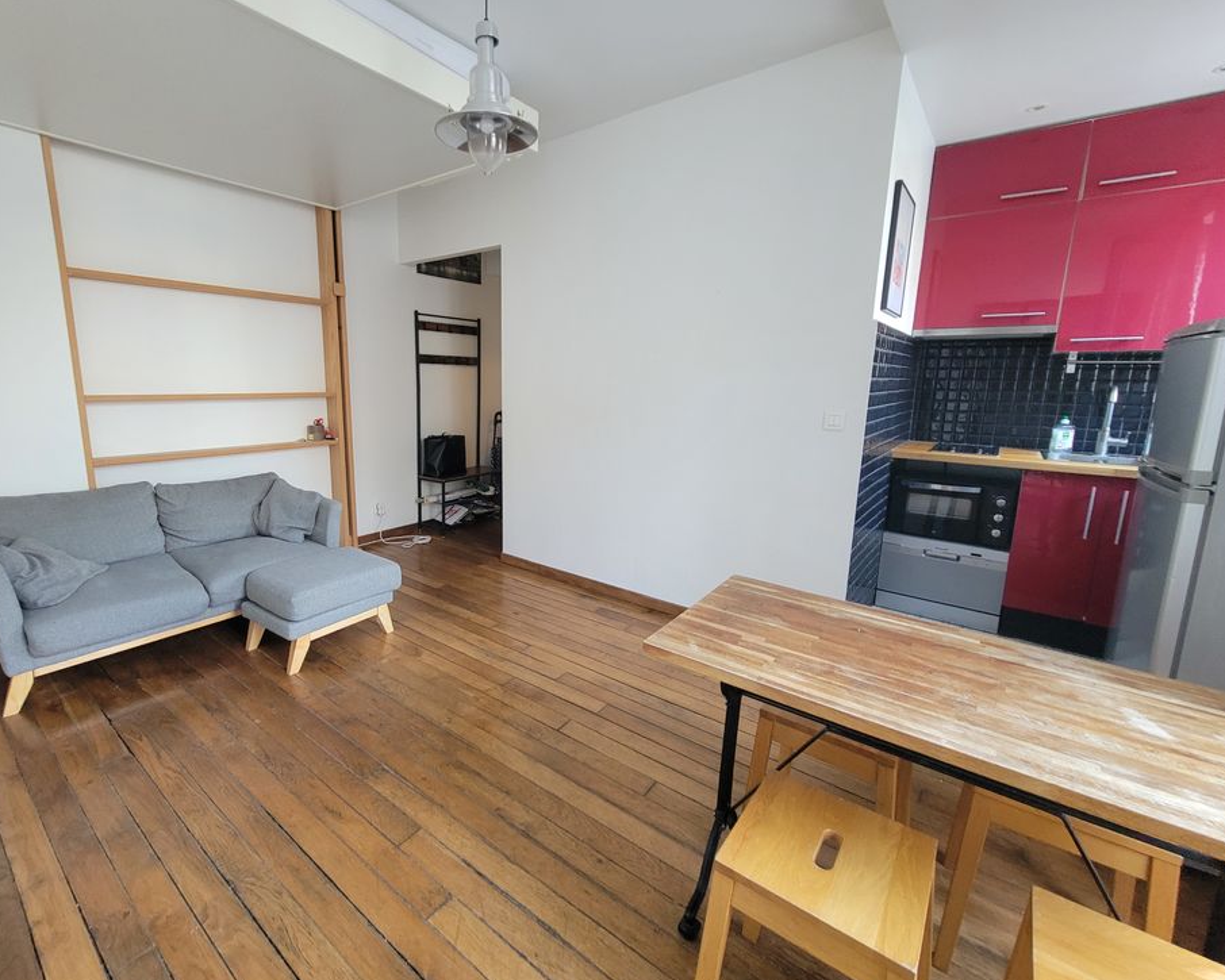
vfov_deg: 88.0
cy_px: 480
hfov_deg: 100.4
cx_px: 558
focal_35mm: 14
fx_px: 508
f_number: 2.2
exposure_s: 1/60
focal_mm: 2.2
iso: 400
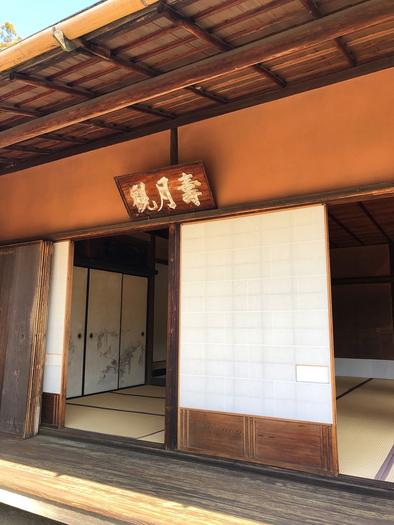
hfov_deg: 49.7
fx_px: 425
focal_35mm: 28
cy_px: 262
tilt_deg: +9.6
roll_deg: -0.2
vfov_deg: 63.4
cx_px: 197
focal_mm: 3.99
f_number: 1.8
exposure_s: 1/260
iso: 20
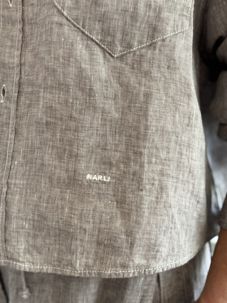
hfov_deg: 30.3
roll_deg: +0.2
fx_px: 420
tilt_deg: -13.4
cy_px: 152
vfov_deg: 39.7
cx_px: 114
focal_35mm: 48
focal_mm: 6.76
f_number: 1.78
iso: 100
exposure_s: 1/68
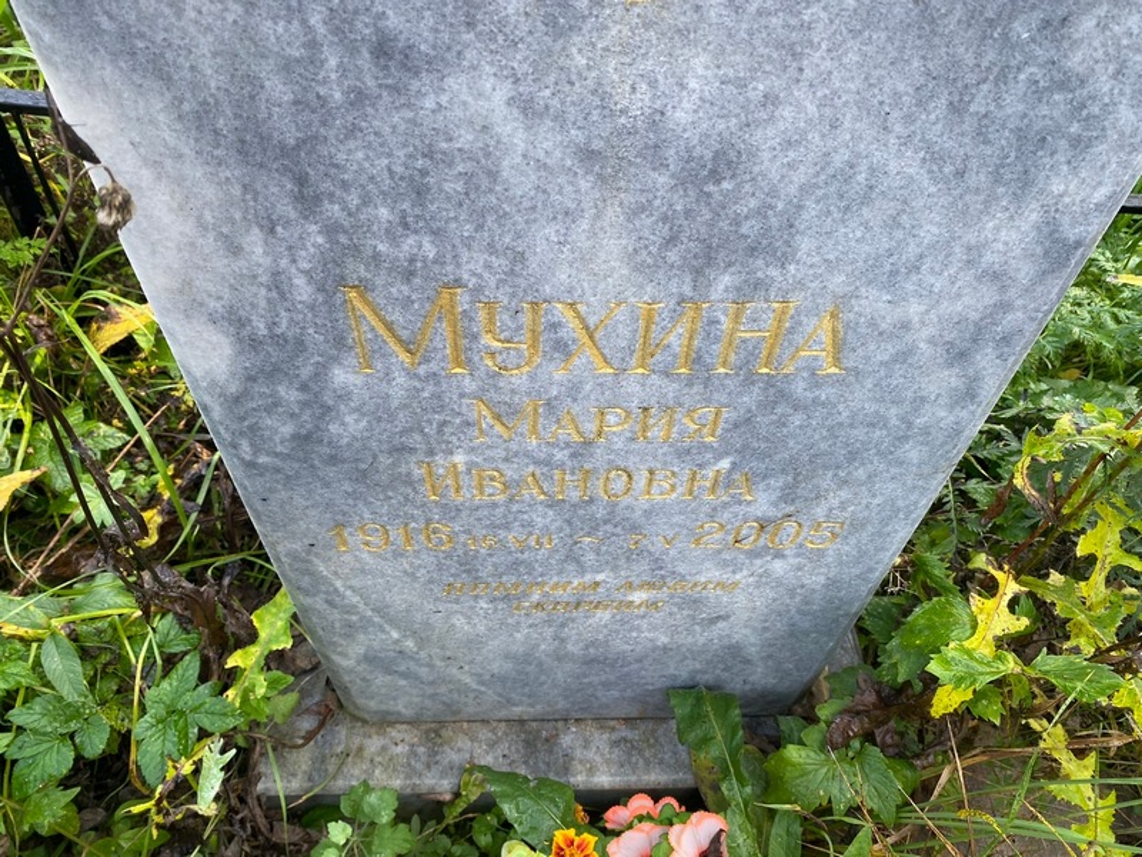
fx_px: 858
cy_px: 428
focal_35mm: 26
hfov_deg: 67.3
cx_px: 571
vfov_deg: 53.1
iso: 50
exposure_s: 1/121
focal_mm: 4.25
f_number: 1.8
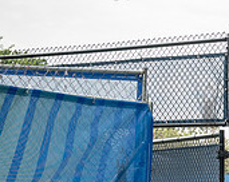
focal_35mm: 138
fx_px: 933
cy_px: 143
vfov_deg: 11.1
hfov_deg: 13.3
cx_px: 336
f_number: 4.5
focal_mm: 38
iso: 200
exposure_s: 1/400
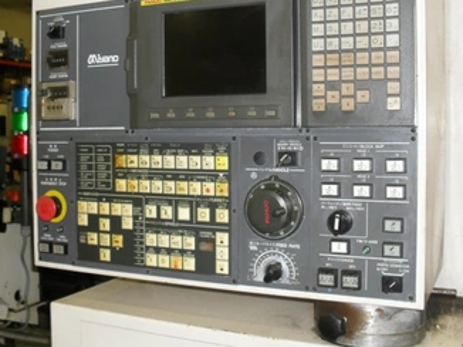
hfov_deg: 43.9
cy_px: 149
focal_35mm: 43
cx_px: 219
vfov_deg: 33.5
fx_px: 575
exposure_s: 1/45
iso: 200
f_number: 3.2
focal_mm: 6.3
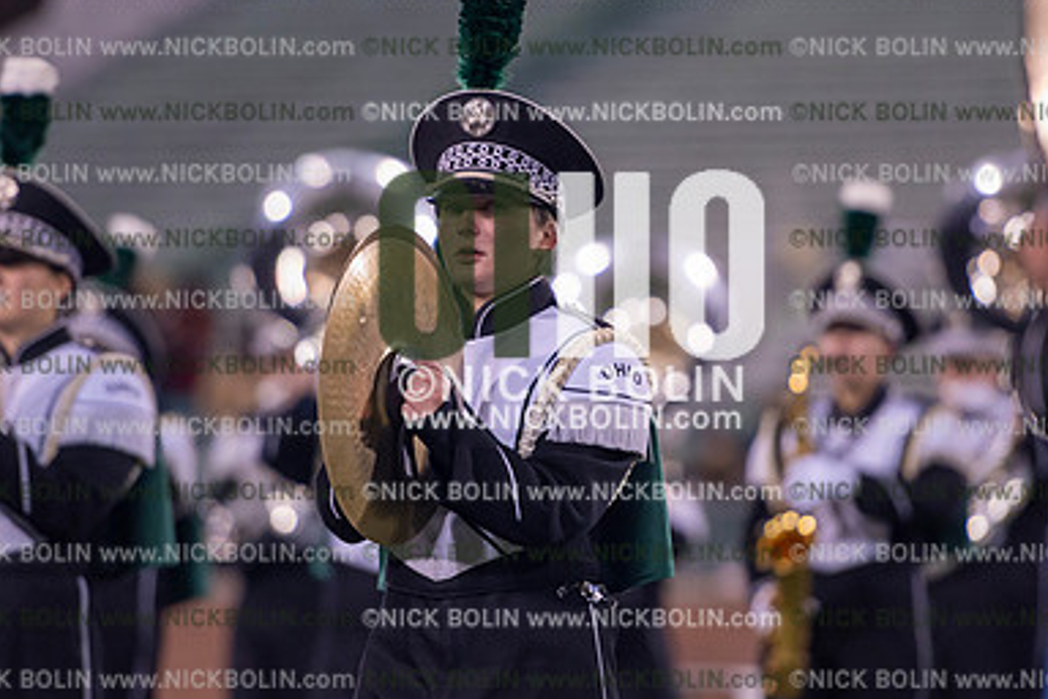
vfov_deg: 4.6
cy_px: 302
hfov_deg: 6.8
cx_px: 570
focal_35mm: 302
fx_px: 8791
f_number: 2.8
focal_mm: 200
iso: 2500
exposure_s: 1/1250
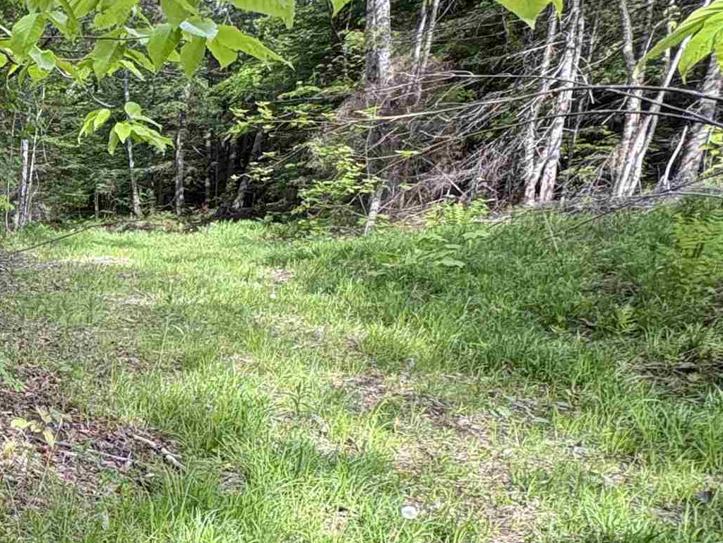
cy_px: 383
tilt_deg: -11.5
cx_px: -267
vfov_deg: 33.9
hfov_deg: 31.5
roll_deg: -0.6
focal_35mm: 42
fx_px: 877
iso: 40
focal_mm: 2.22
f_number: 2.2
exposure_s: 1/99
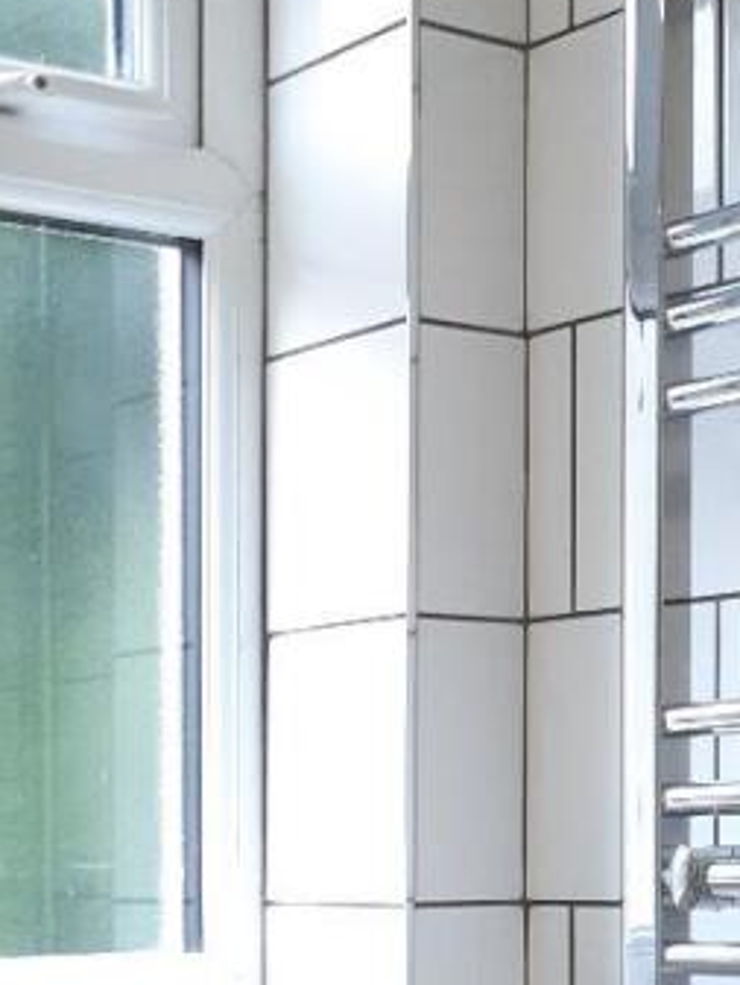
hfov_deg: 18.1
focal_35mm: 79
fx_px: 2250
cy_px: 985
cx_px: -53
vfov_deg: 23.7
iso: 64
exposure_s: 1/50
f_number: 1.7
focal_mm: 3.93
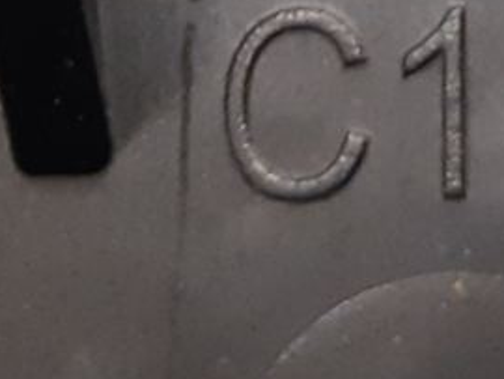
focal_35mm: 197
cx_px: 411
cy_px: -528
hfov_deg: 10.0
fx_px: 2871
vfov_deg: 7.1
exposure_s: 1/50
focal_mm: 3.93
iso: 200
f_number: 1.7
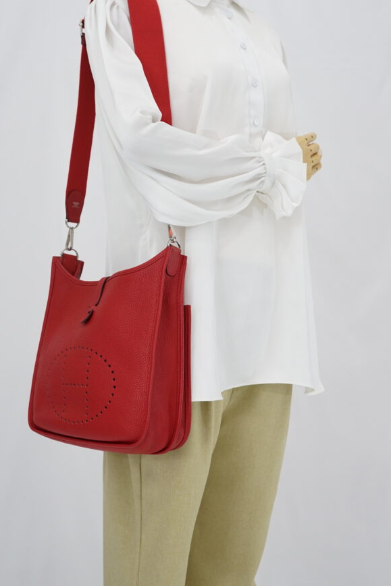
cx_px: 187
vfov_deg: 33.9
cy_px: 244
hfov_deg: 23.0
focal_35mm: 59
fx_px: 961
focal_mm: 50
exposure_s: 1/13
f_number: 6.3
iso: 640
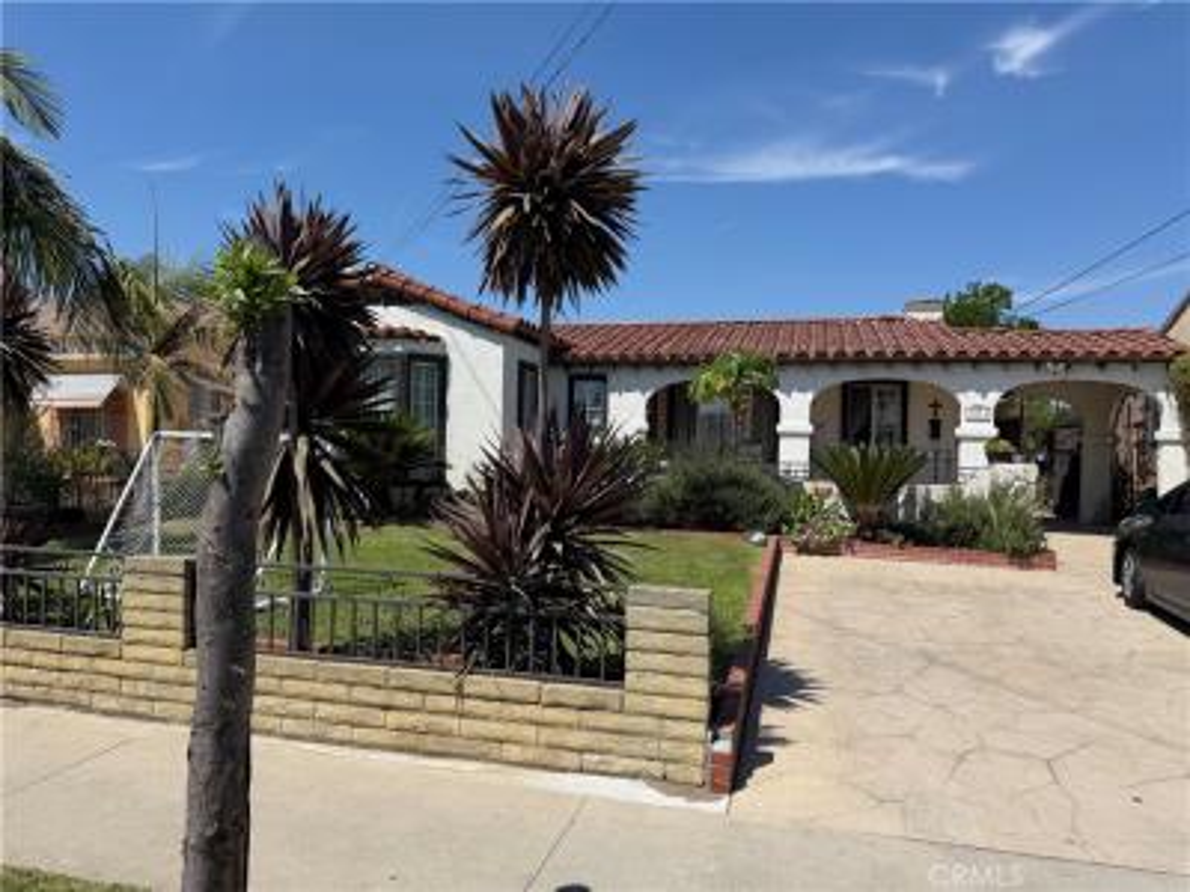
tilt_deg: -1.1
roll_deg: -1.8
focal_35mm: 24
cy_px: 446
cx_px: 595
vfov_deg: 56.8
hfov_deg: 71.6
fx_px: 825
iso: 80
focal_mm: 6.76
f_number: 1.78
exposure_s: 1/6173
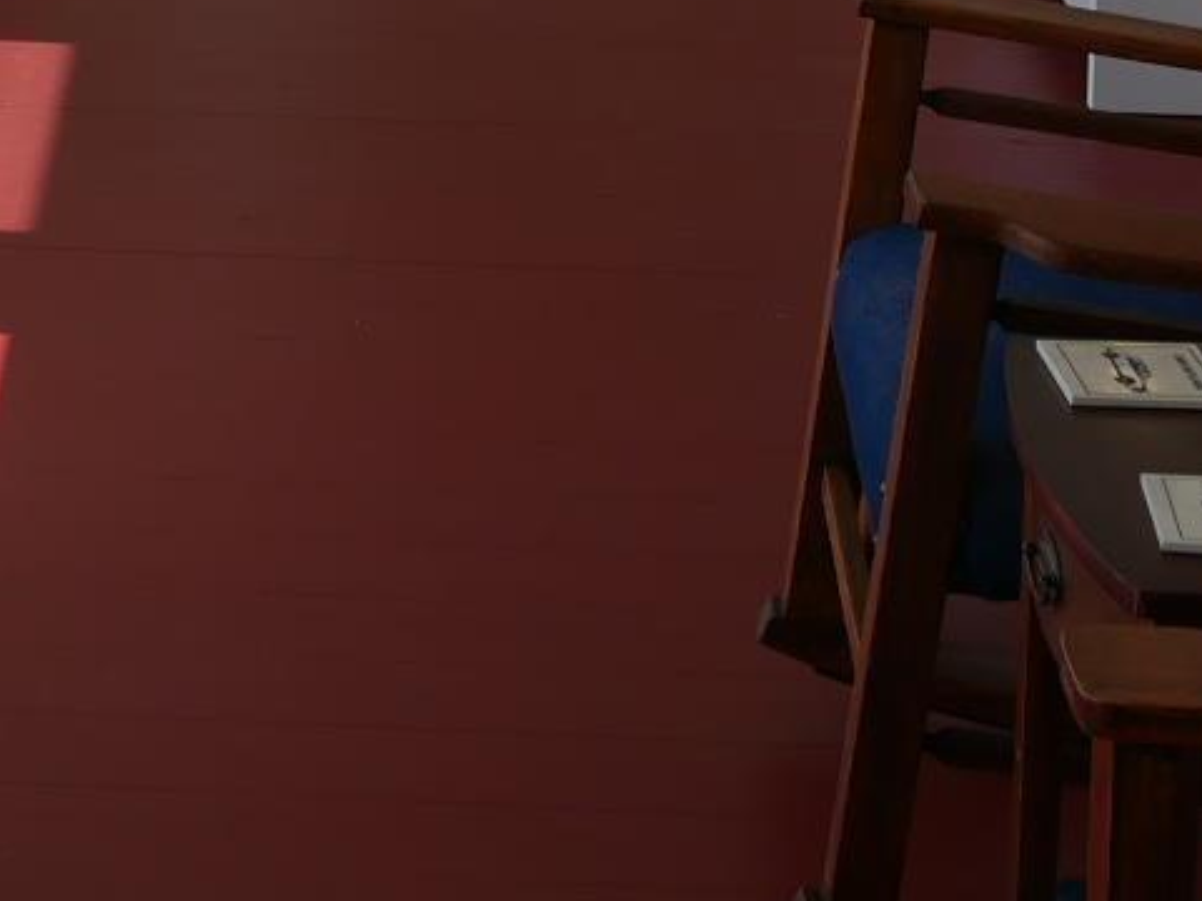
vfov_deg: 10.8
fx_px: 4271
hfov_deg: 15.9
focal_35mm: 123
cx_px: 195
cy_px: -991
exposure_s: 1/200
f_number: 5
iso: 200
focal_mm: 13
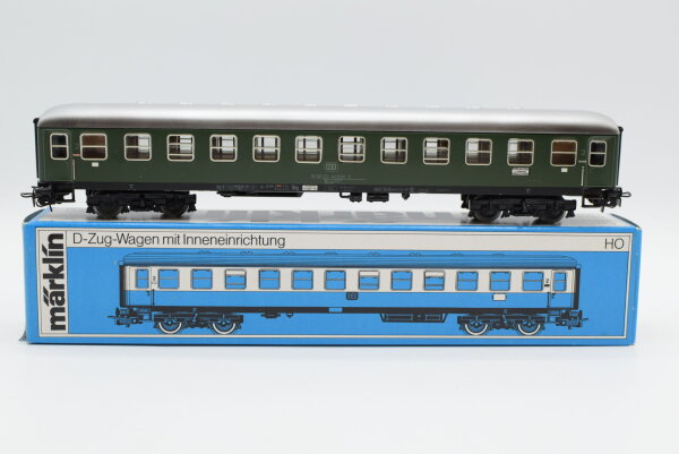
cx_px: 340
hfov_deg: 37.8
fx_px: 991
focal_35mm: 52
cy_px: 227
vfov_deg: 25.8
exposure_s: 1/200
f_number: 8
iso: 400
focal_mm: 35
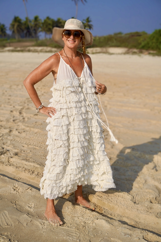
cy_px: 121
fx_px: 292
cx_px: 80
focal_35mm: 44
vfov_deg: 45.0
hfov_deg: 30.9
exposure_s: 1/2000
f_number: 5
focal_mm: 29
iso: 100
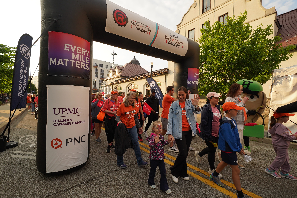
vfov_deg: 73.7
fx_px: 132
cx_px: 148
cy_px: 99
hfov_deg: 96.7
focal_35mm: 16
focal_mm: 16
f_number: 5.6
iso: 400
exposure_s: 1/400
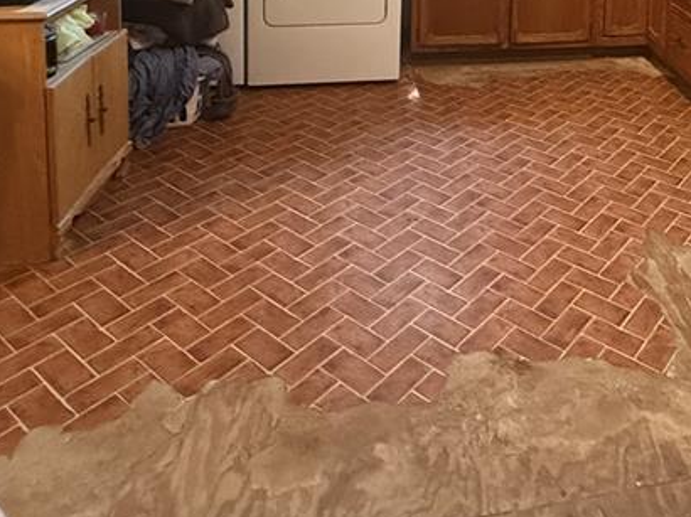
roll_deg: -2.4
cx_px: 560
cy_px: -93
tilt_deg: -6.6
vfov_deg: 33.6
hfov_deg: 49.4
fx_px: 698
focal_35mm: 35
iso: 1000
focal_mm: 2.22
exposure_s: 1/60
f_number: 2.2
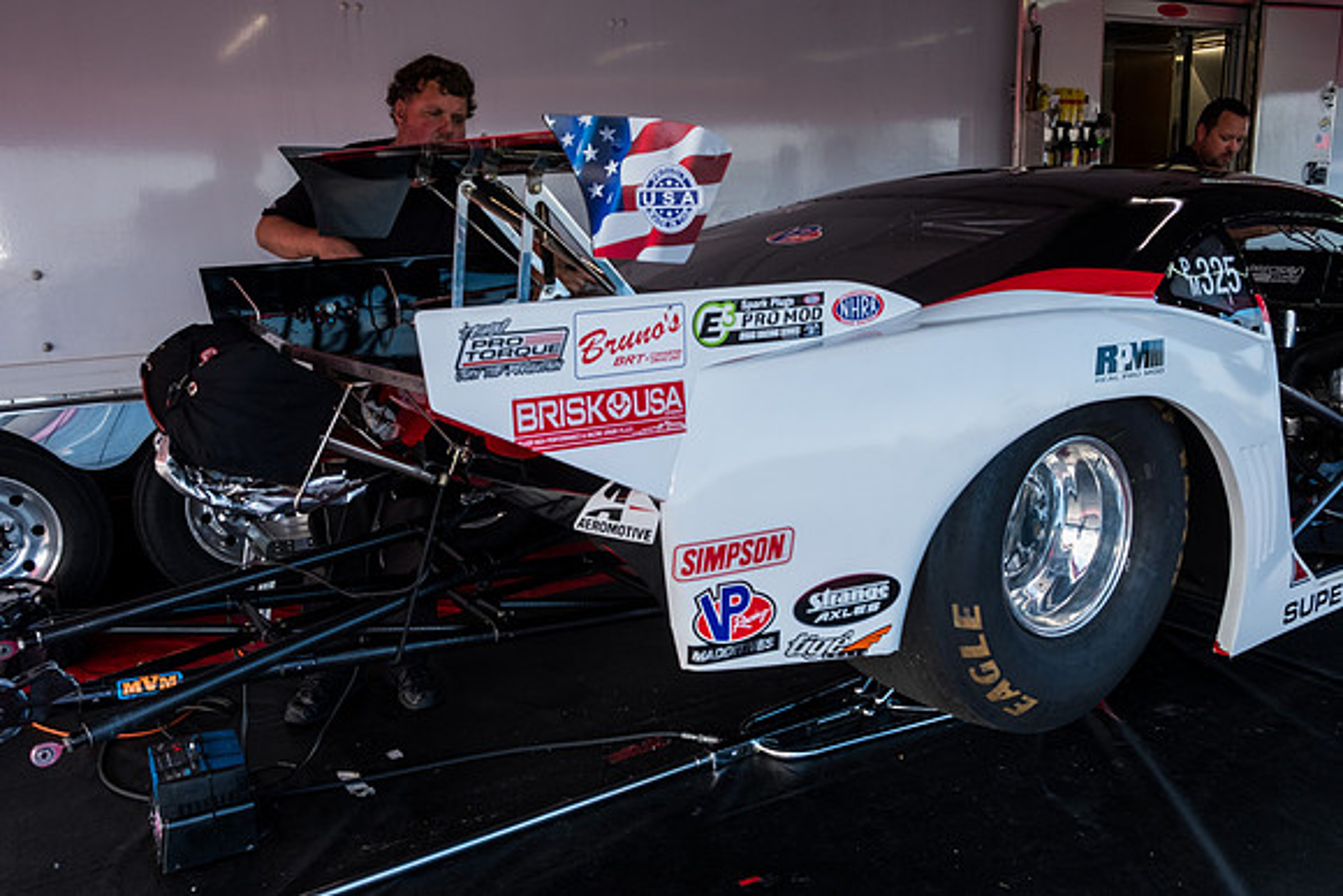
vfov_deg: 45.0
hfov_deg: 63.6
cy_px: 448
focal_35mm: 29
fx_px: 1082
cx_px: 672
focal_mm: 19.6
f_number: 9
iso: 400
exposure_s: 1/80
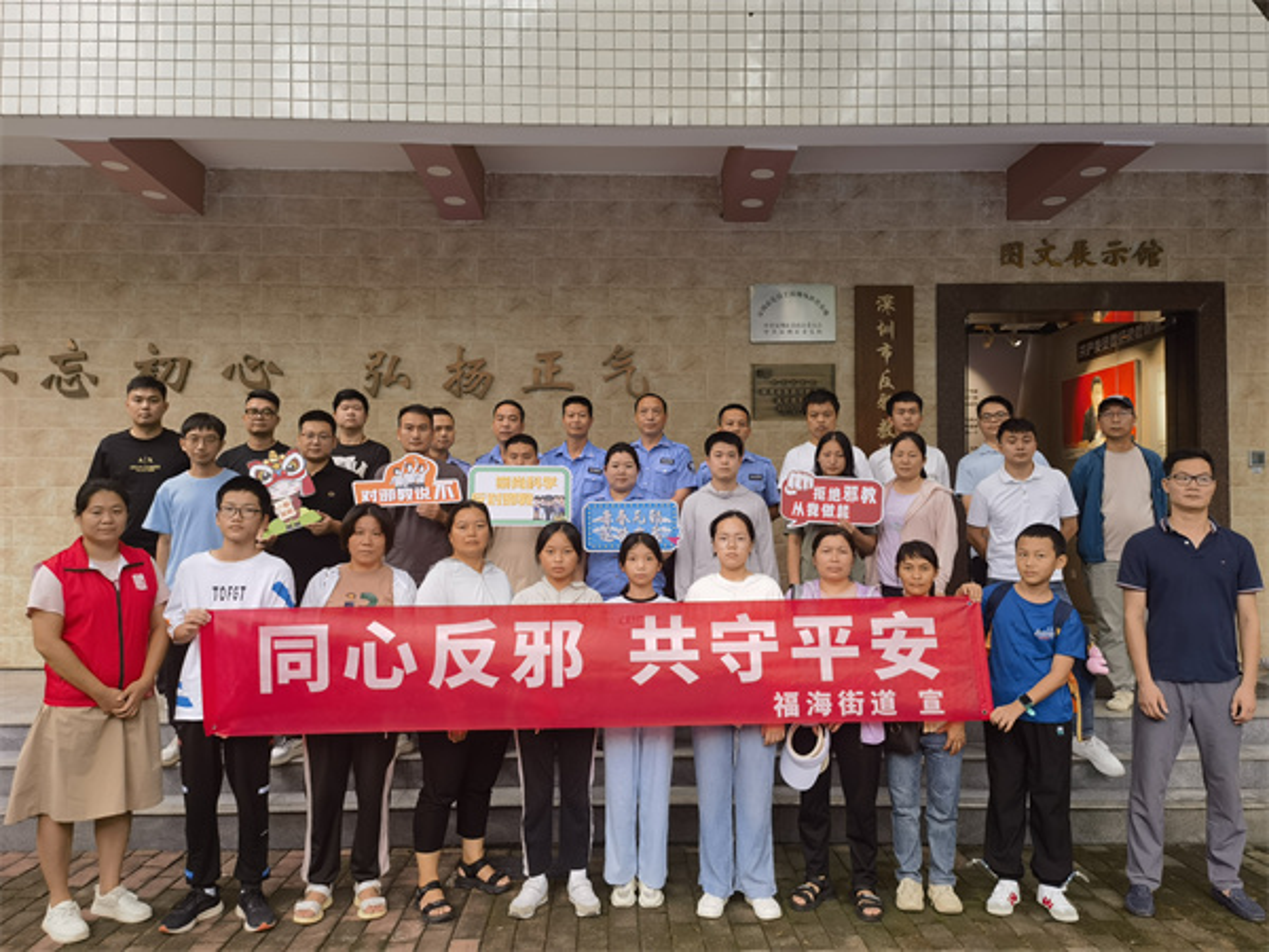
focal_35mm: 27
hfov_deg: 65.3
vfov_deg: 51.4
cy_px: 476
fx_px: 990
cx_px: 634
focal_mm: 6.67
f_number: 1.9
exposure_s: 1/197
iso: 50
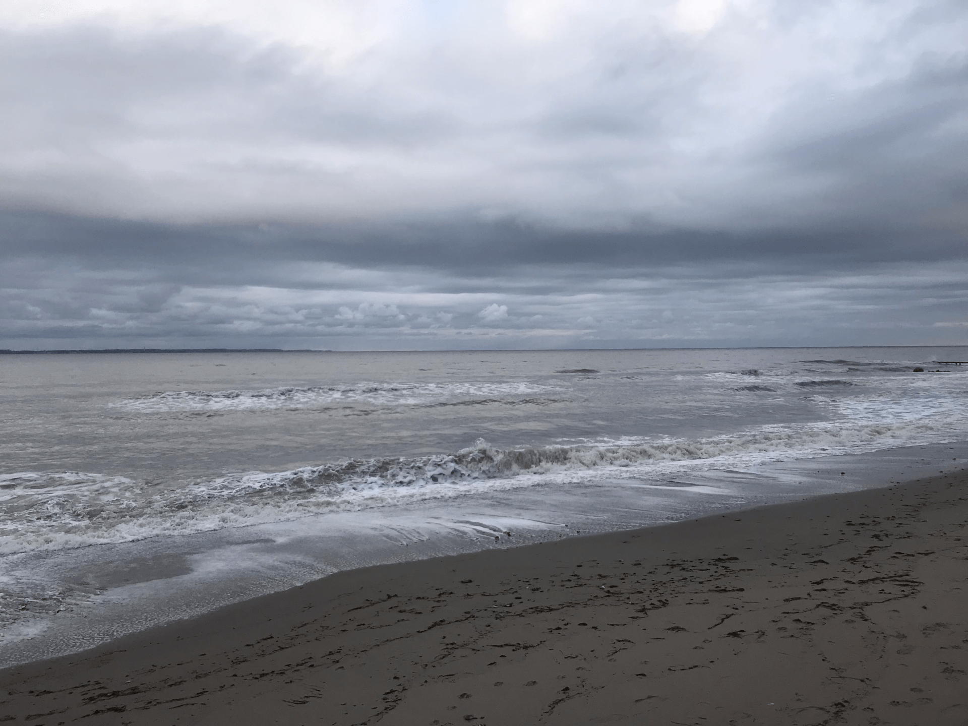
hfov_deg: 63.4
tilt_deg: -0.5
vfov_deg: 49.7
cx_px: 484
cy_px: 363
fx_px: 783
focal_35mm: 28
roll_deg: +1.2
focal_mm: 3.99
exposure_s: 1/411
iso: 20
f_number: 1.8
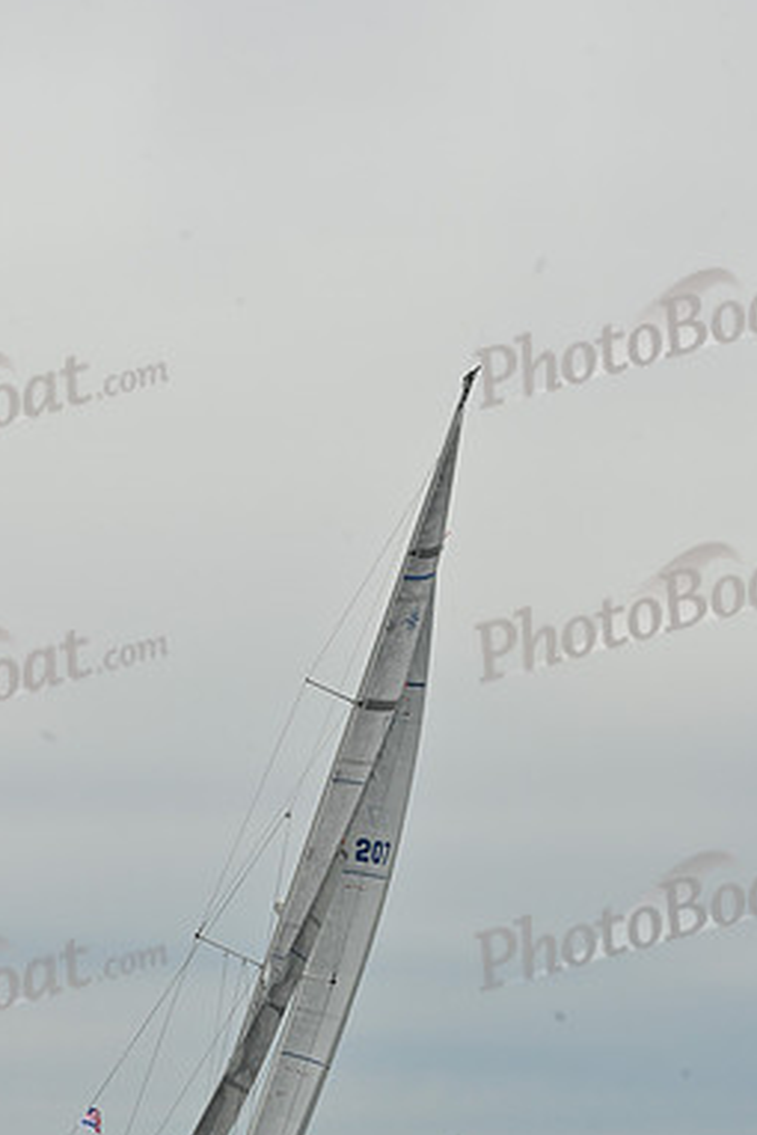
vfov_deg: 17.9
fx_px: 3592
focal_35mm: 114
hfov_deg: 12.0
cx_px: 322
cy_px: 802
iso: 320
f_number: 14
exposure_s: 1/1000
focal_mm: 75
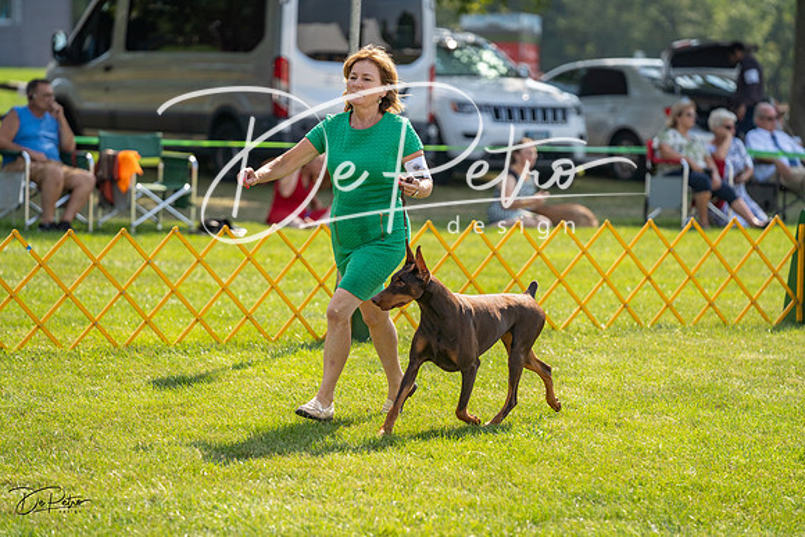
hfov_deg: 11.9
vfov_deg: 7.9
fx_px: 3869
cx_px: 402
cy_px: 268
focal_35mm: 173
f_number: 3.5
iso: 200
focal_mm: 173
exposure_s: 1/1600
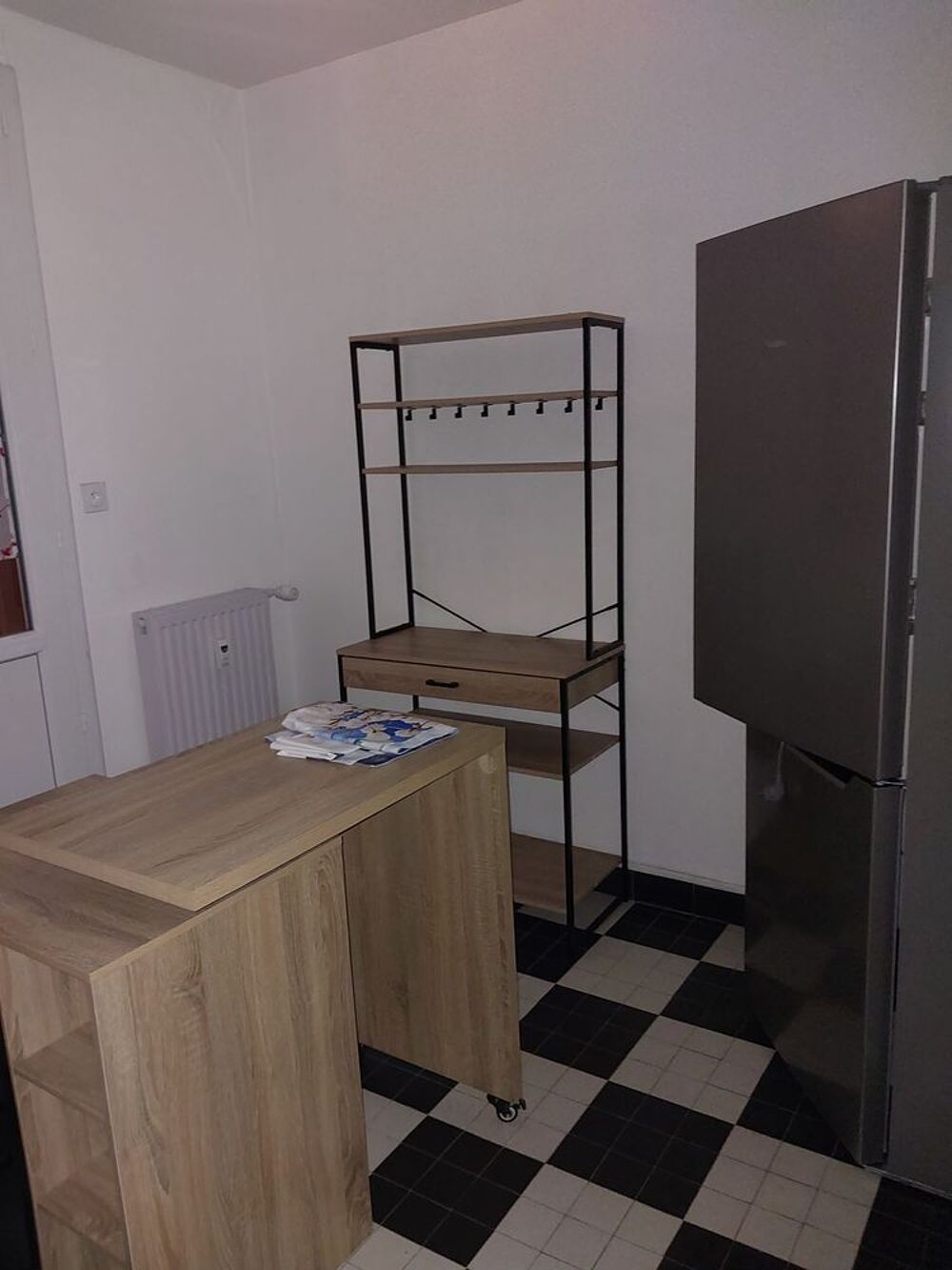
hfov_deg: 46.8
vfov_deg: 60.0
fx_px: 1100
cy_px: 635
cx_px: 476
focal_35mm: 30
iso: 400
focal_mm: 4.6
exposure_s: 1/20
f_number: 1.8
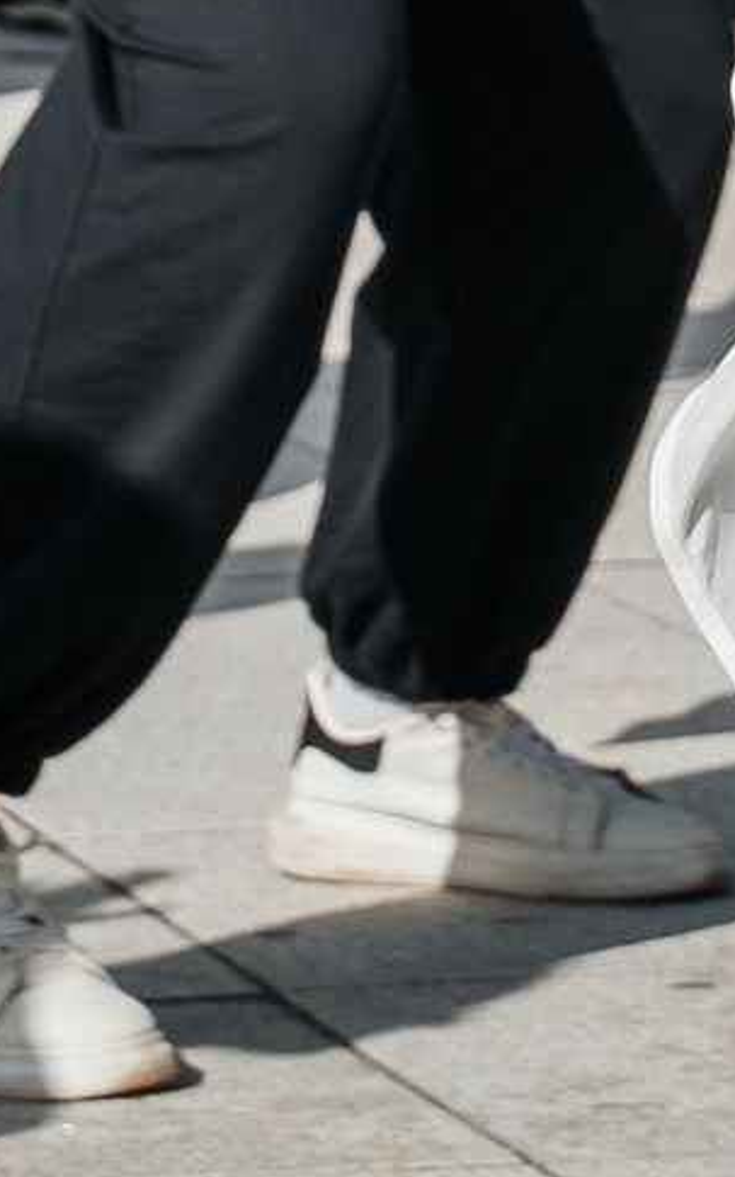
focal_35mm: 383
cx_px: 2076
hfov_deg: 3.4
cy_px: -953
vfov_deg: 5.4
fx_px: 12279
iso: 100
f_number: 7.1
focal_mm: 68
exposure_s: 1/400
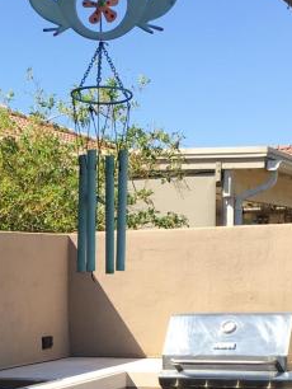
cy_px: 413
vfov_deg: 19.5
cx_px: -28
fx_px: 1089
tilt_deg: -7.4
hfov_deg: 14.9
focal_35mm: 97
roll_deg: +1.8
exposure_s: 1/864
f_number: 2.2
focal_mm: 4.15
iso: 25
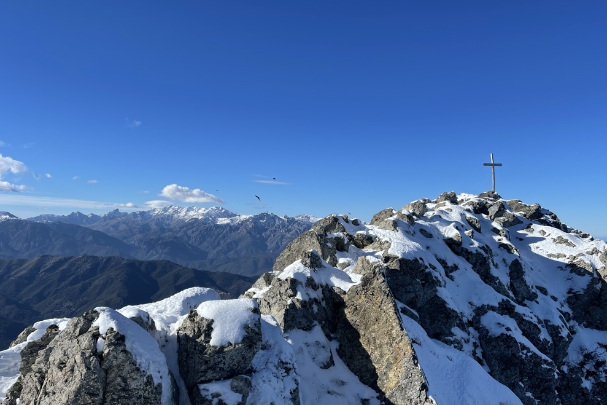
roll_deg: -1.6
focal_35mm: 28
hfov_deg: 65.5
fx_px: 472
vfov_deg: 46.4
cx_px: 314
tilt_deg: +2.1
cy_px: 195
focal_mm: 5.1
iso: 32
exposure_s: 1/4348
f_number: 1.6
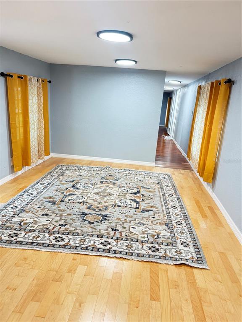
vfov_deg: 71.6
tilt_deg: -16.6
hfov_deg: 56.8
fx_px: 224
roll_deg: -5.6
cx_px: 121
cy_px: 161
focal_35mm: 24
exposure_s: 1/60
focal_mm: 6.76
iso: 320
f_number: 1.78
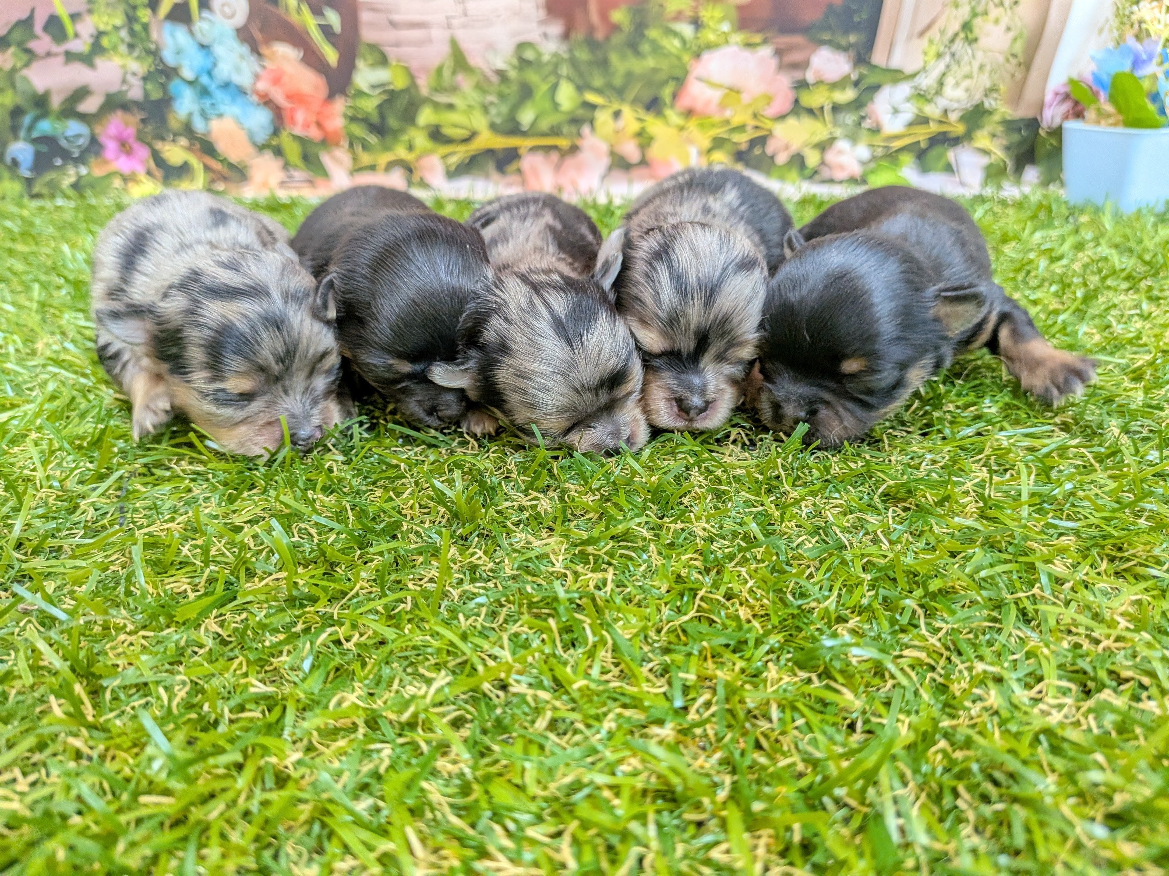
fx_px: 810
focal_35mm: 24
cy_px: 438
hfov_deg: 71.6
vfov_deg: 56.8
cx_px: 584
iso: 157
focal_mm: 4.53
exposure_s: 1/120
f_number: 1.7
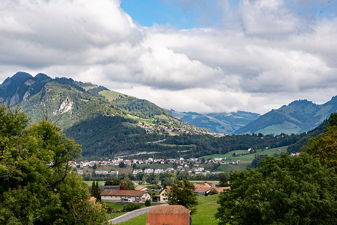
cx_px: 168
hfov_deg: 24.5
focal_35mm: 83
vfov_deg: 16.5
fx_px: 777
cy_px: 112
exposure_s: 1/125
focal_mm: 55
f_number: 22
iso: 400
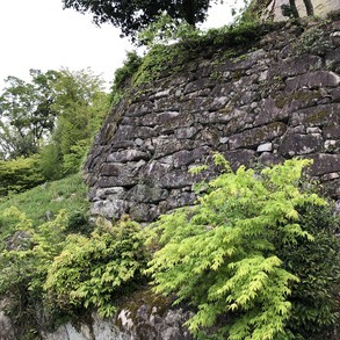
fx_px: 422
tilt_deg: +14.0
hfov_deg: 43.8
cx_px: 153
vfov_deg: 43.8
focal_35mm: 38
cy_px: 160
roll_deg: -1.2
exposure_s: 1/421
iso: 20
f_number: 1.8
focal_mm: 3.99
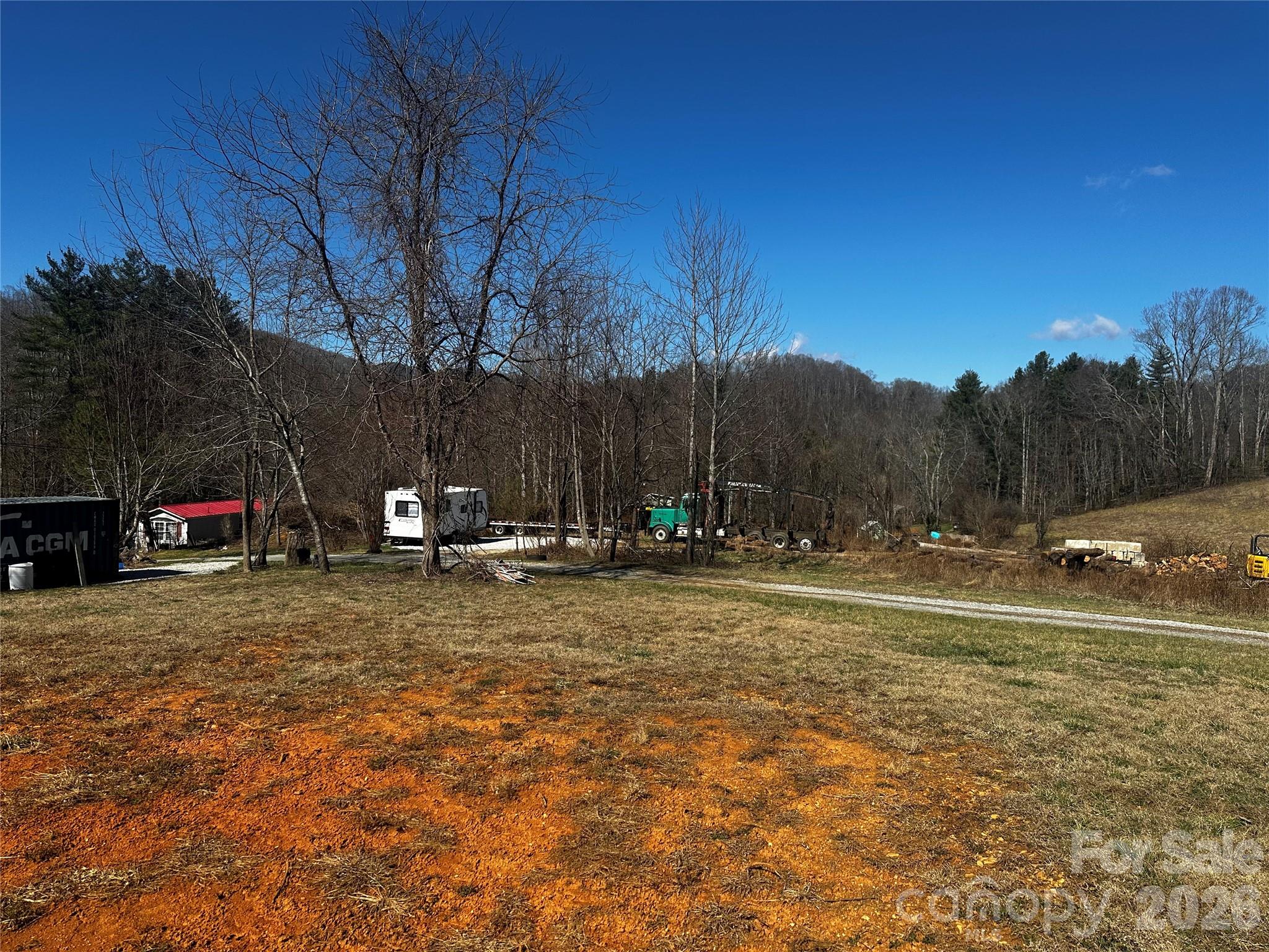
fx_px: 880
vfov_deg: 56.8
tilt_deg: -1.0
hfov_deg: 71.6
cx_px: 634
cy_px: 476
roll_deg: -1.6
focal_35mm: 24
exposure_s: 1/5263
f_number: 1.78
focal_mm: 6.86
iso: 80
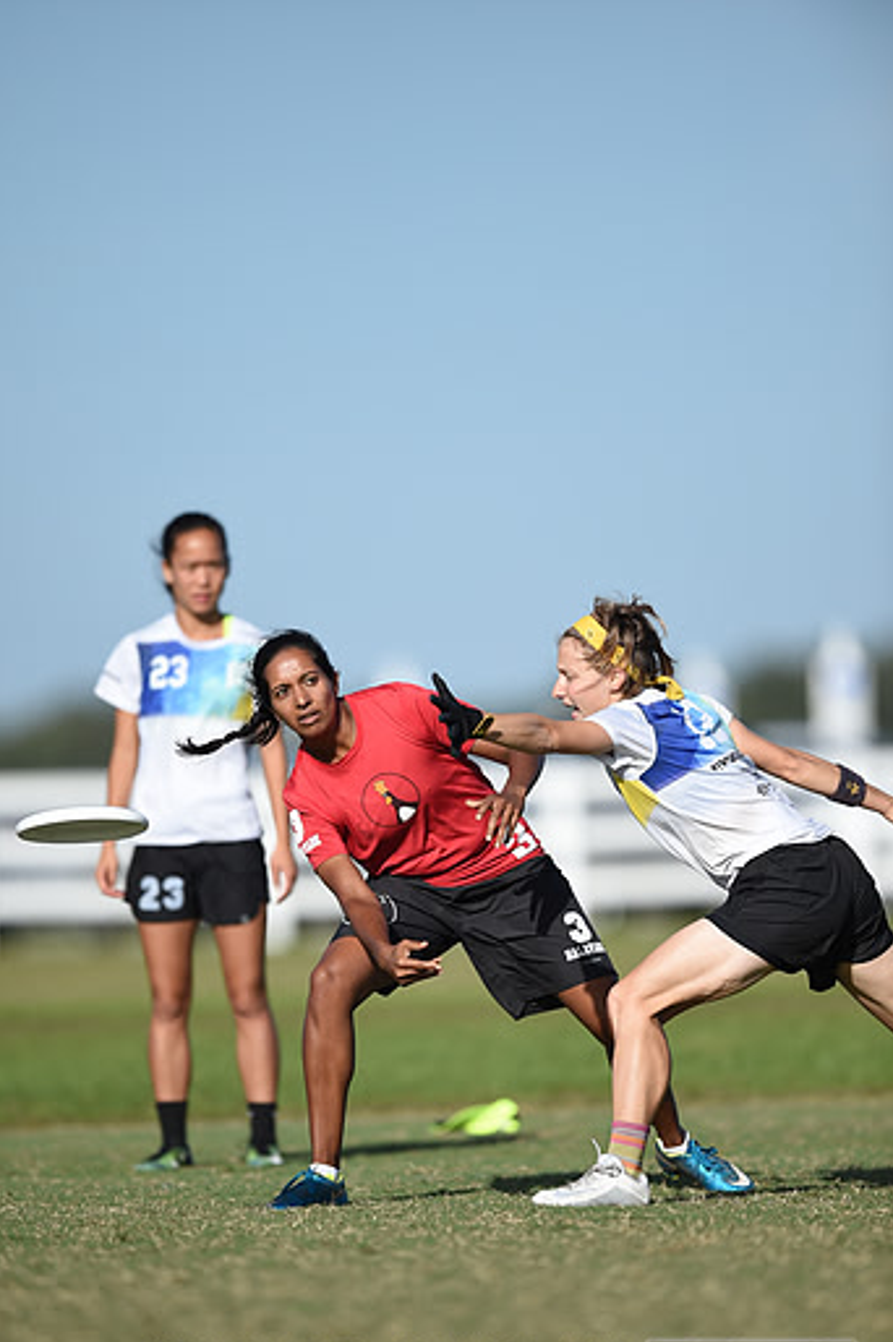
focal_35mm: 451
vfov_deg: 4.6
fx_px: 16802
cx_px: 394
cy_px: 752
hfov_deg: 3.0
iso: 100
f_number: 2.8
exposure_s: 1/2500
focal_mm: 400
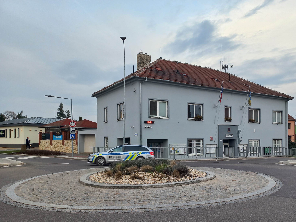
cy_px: 111
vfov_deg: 54.9
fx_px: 214
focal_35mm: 25
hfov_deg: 69.4
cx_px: 148
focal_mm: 4.6
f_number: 1.8
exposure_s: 1/120
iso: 40
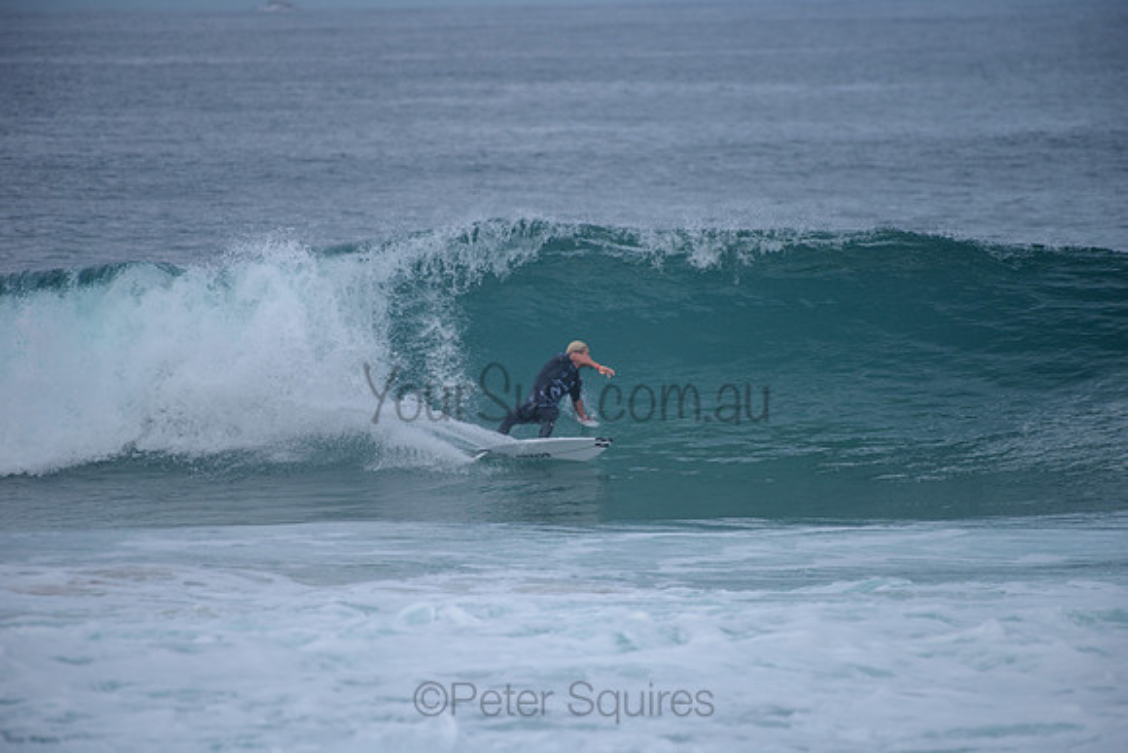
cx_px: 564
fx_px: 15670
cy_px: 376
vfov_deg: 2.8
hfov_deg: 4.1
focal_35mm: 500
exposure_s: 1/2000
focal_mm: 500
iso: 250
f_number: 5.6
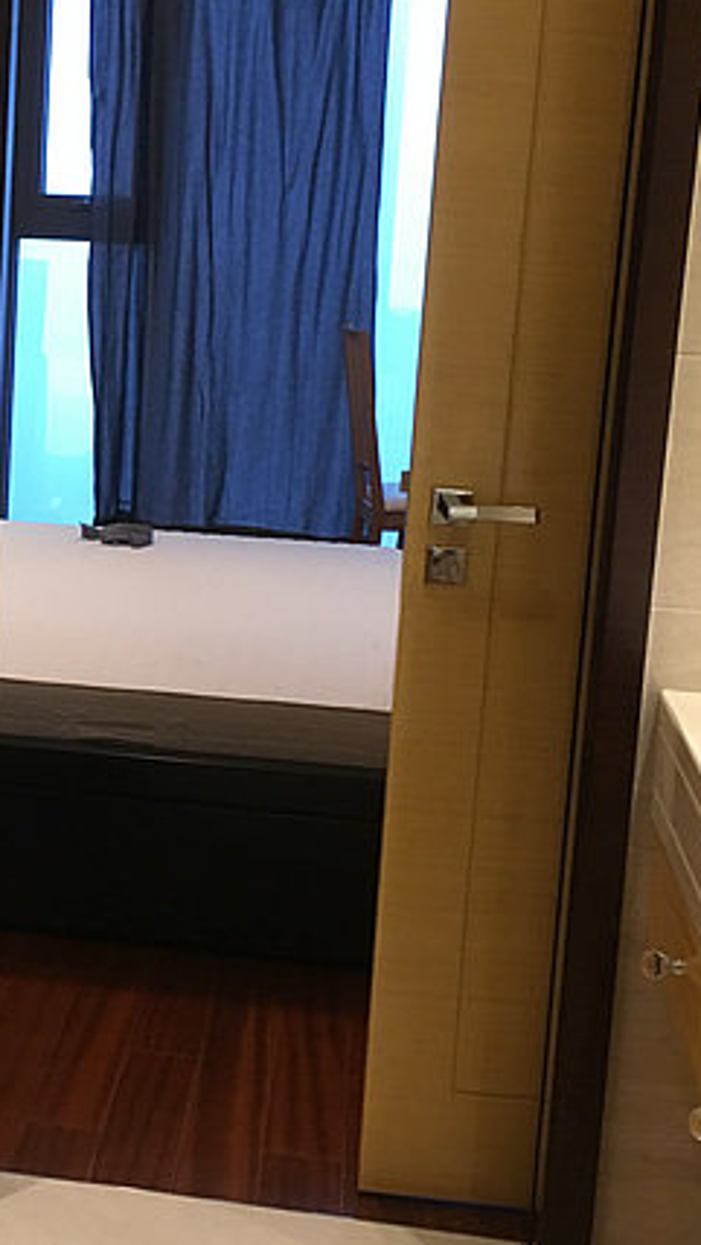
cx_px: 3
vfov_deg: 35.4
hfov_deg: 19.8
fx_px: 1948
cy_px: 521
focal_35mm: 59
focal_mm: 4.15
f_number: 2.2
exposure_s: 1/33
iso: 125
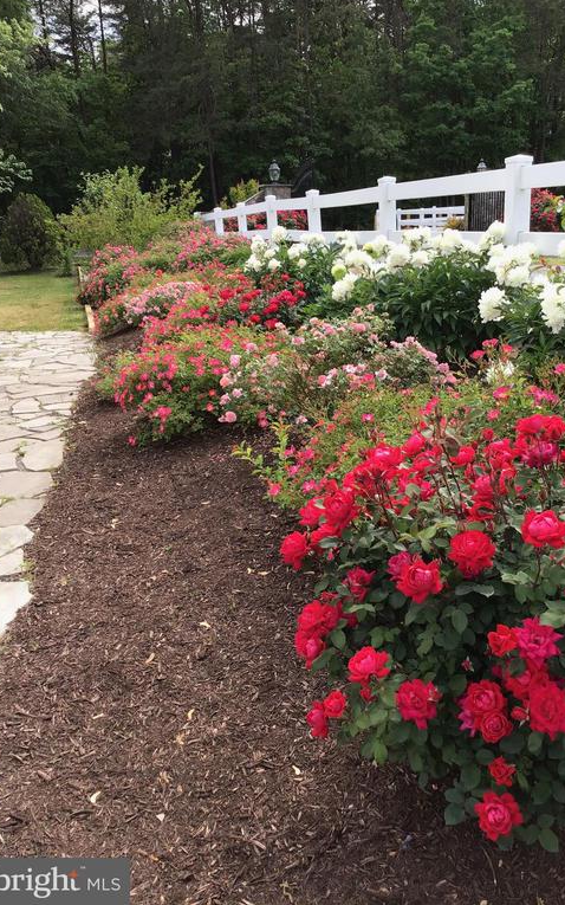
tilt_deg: -16.2
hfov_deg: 38.2
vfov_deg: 58.1
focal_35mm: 33
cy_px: 452
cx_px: 323
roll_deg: +2.4
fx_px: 813
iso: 25
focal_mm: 3.3
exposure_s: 1/360
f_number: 2.4
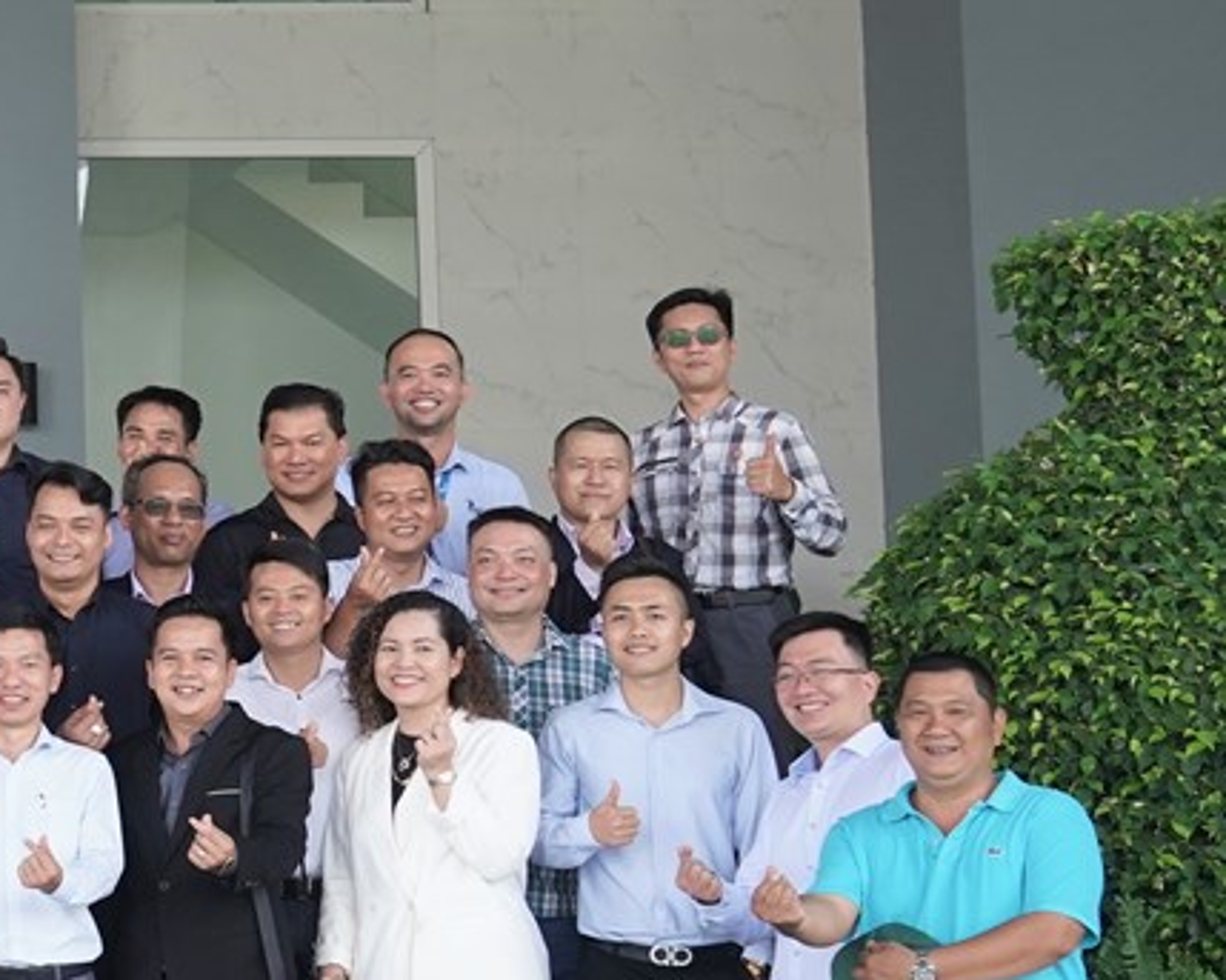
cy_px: 386
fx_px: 4426
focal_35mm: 122
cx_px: -943
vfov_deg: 12.6
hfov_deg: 14.1
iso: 640
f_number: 5.6
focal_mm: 31
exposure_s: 1/320
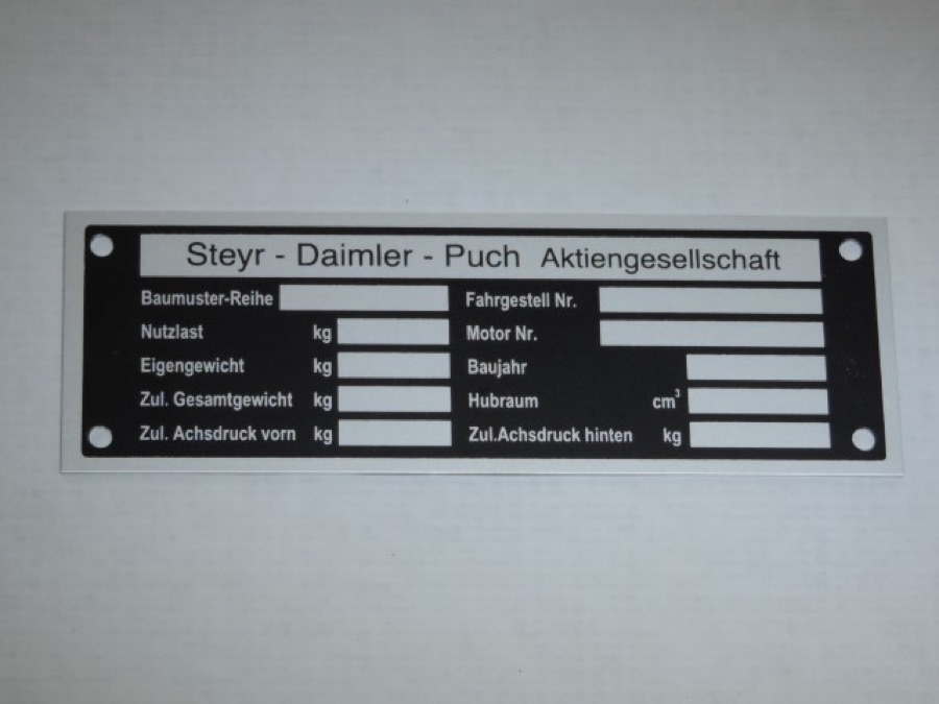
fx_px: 3255
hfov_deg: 16.4
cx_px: 470
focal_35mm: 120
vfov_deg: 12.3
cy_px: 352
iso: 180
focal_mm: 21.4
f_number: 4.2
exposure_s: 1/100
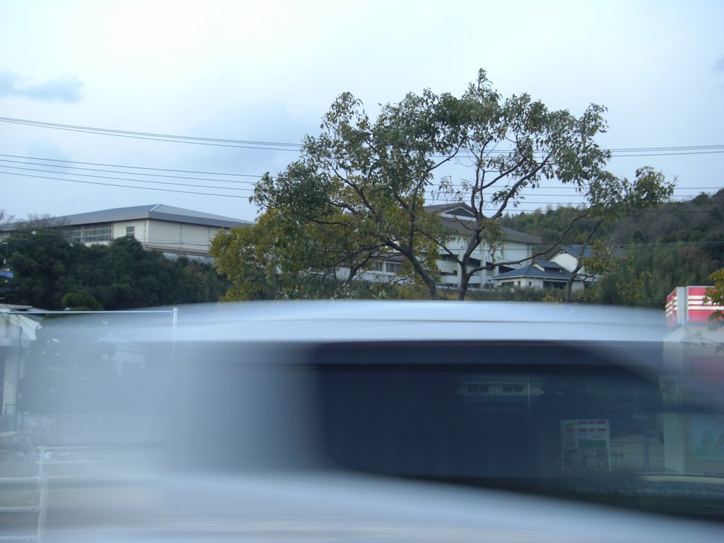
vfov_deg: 17.8
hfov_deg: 23.6
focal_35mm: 83
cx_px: 362
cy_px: 272
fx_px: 1736
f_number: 4
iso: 50
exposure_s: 1/13
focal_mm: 13.7
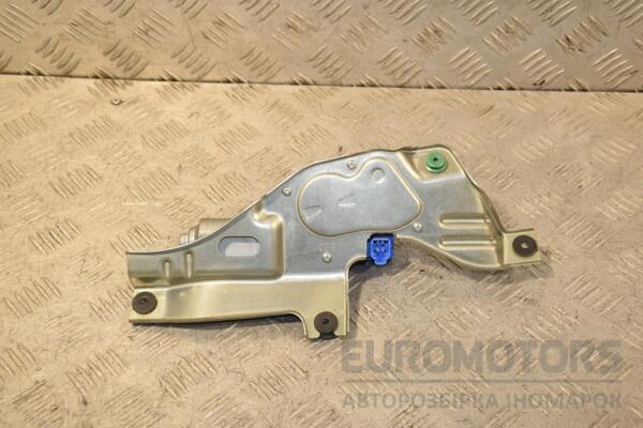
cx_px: 322
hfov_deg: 35.1
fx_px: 1018
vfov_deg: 23.8
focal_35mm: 57
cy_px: 214
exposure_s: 1/200
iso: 800
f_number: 6.3
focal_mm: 38
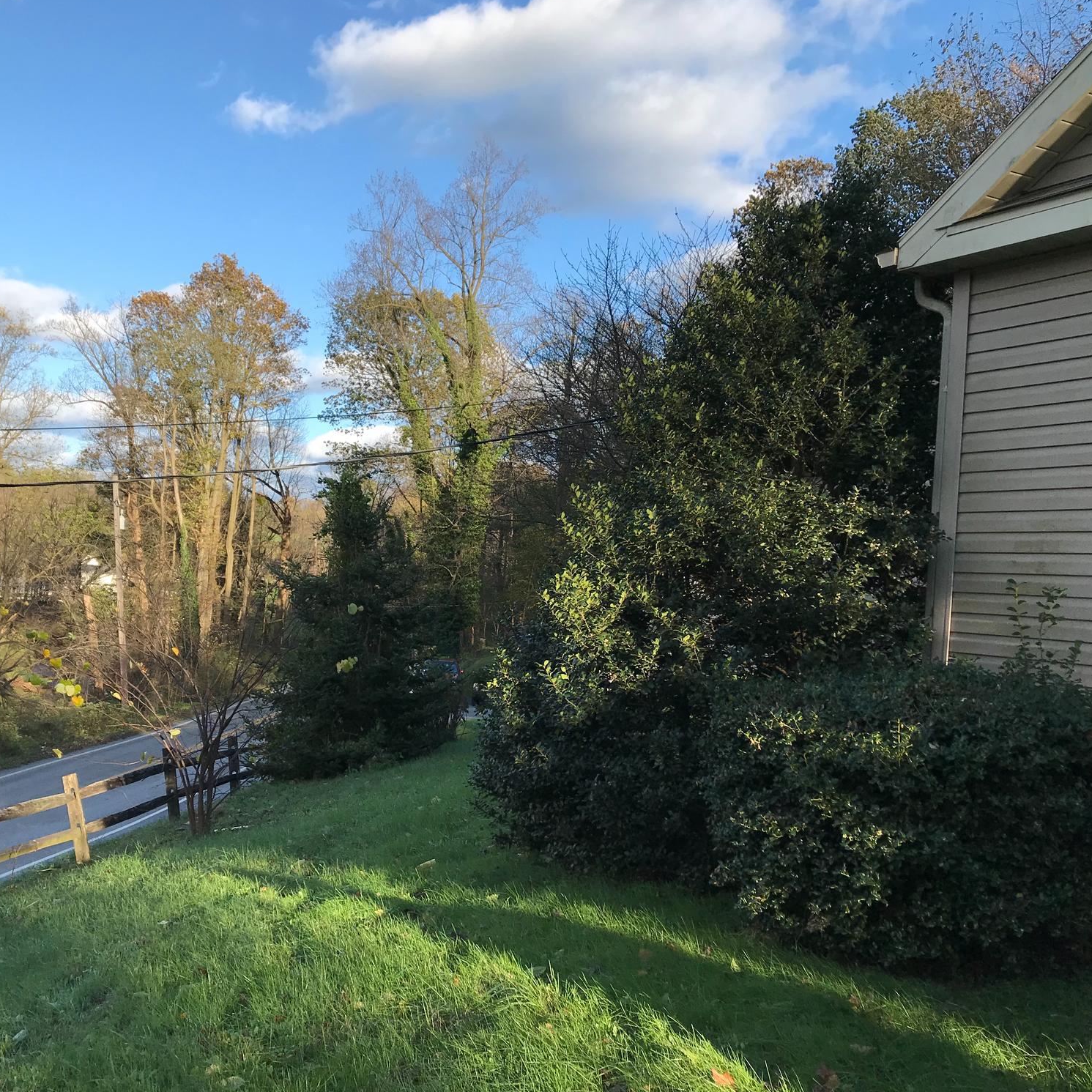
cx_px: 462
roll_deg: -4.3
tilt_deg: +4.6
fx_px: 1213
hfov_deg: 48.3
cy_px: 541
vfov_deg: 48.5
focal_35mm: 34
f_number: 1.8
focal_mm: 3.99
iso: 20
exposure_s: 1/1008
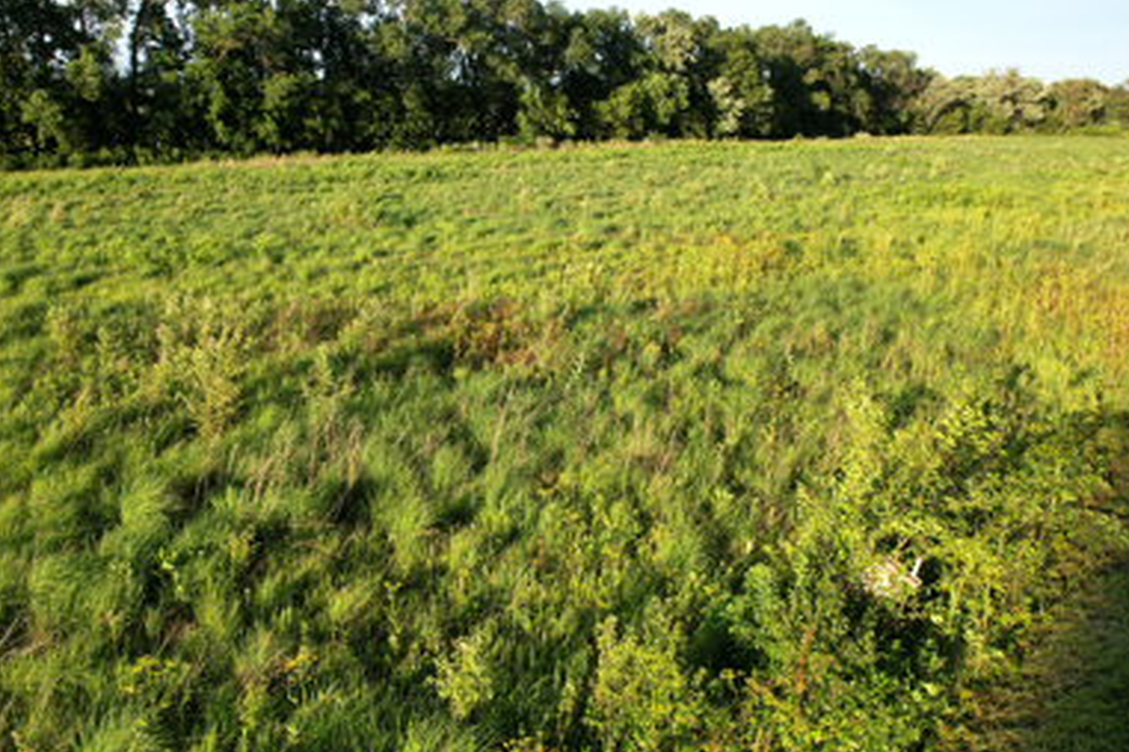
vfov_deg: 49.5
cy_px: 340
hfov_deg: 69.4
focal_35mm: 26
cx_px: 560
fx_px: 815
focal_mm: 8.38
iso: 100
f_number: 2.8
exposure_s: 1/1000
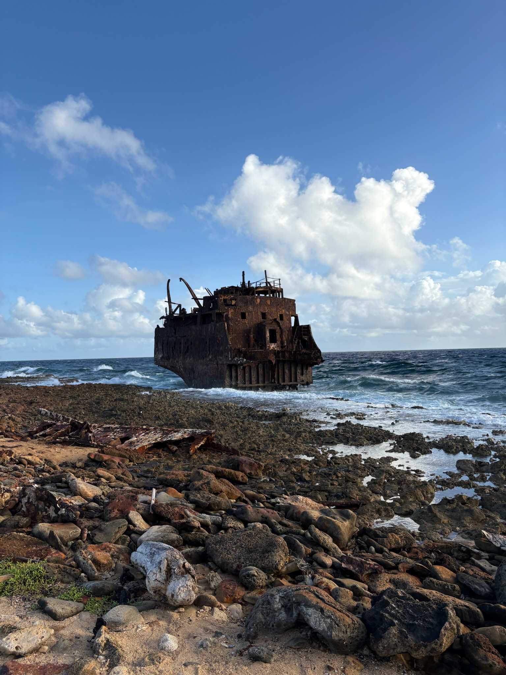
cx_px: 253
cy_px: 338
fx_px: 507
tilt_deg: +2.3
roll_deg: +2.2
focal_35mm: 26
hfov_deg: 53.1
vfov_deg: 67.3
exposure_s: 1/3279
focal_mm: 5.96
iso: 50
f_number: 1.6
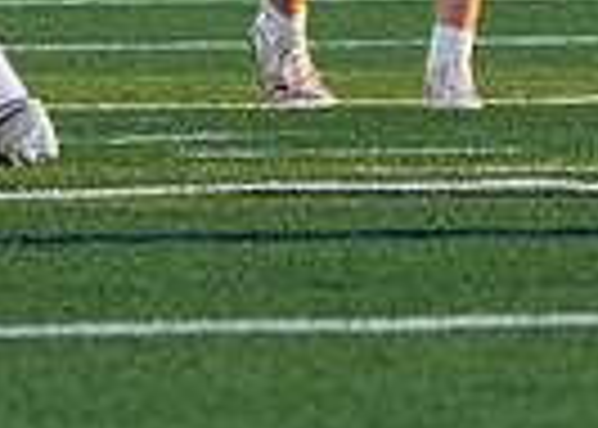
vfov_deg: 1.7
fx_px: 13978
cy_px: -351
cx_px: 432
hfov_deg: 2.5
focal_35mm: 823
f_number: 5.6
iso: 1600
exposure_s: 1/1000
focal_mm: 179
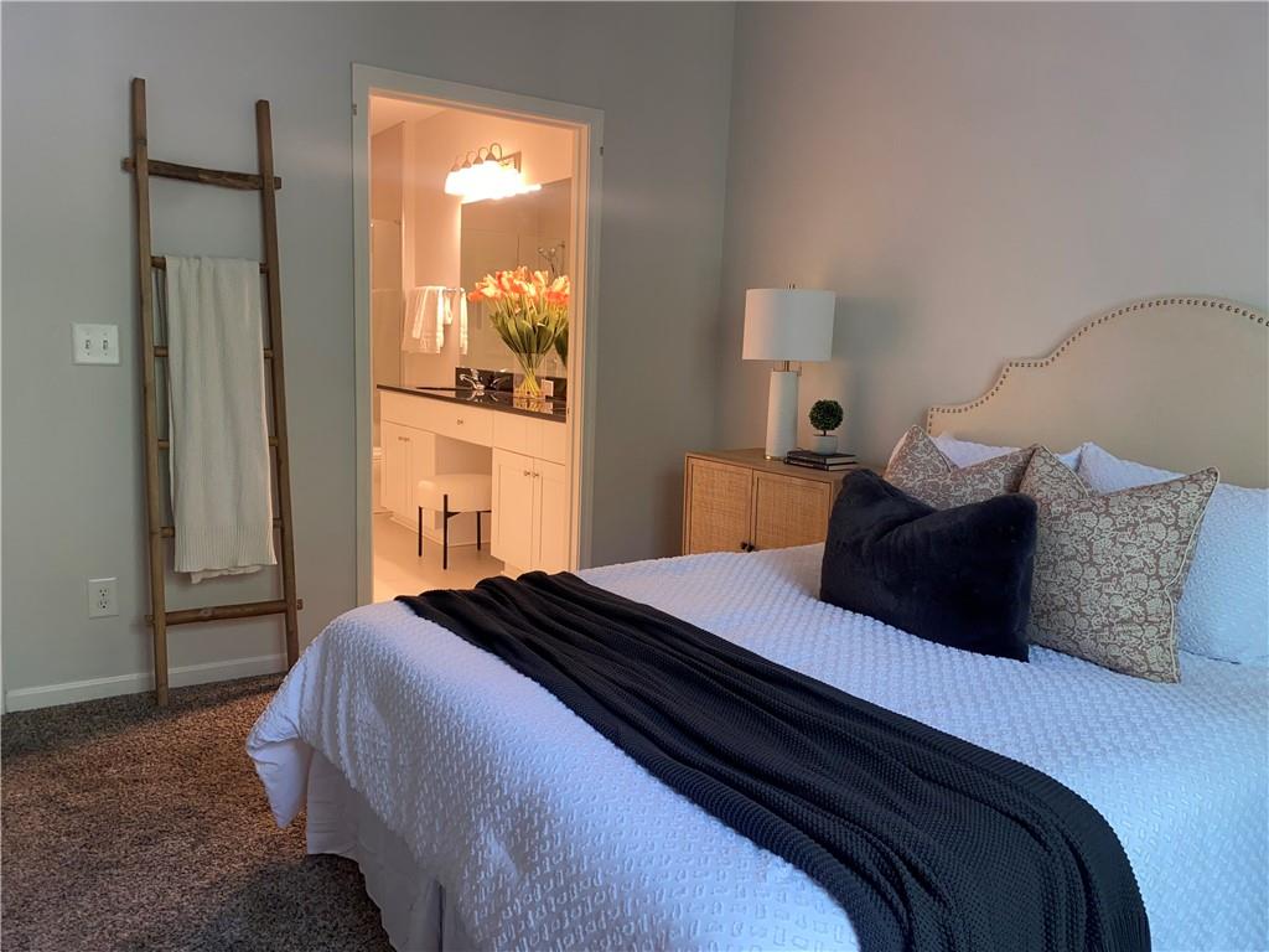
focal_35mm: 26
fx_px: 953
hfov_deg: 67.3
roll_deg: -1.5
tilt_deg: -10.0
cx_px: 634
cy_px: 476
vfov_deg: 53.1
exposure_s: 1/28
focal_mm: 4.25
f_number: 1.8
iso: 32
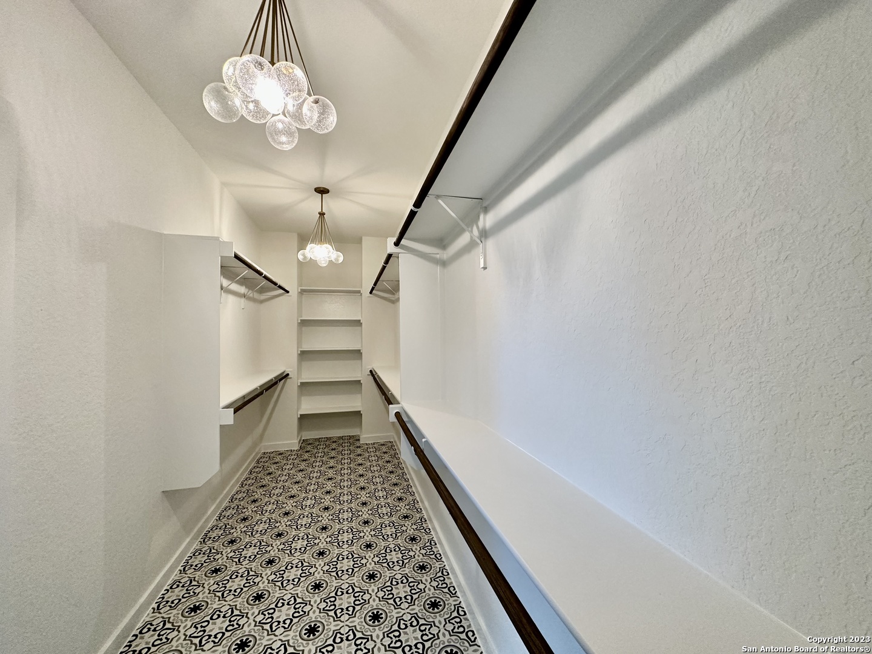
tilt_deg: +0.9
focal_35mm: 14
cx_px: 436
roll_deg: +0.1
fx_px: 353
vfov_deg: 85.7
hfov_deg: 102.1
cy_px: 327
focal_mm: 2.22
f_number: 2.2
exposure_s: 1/120
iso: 250
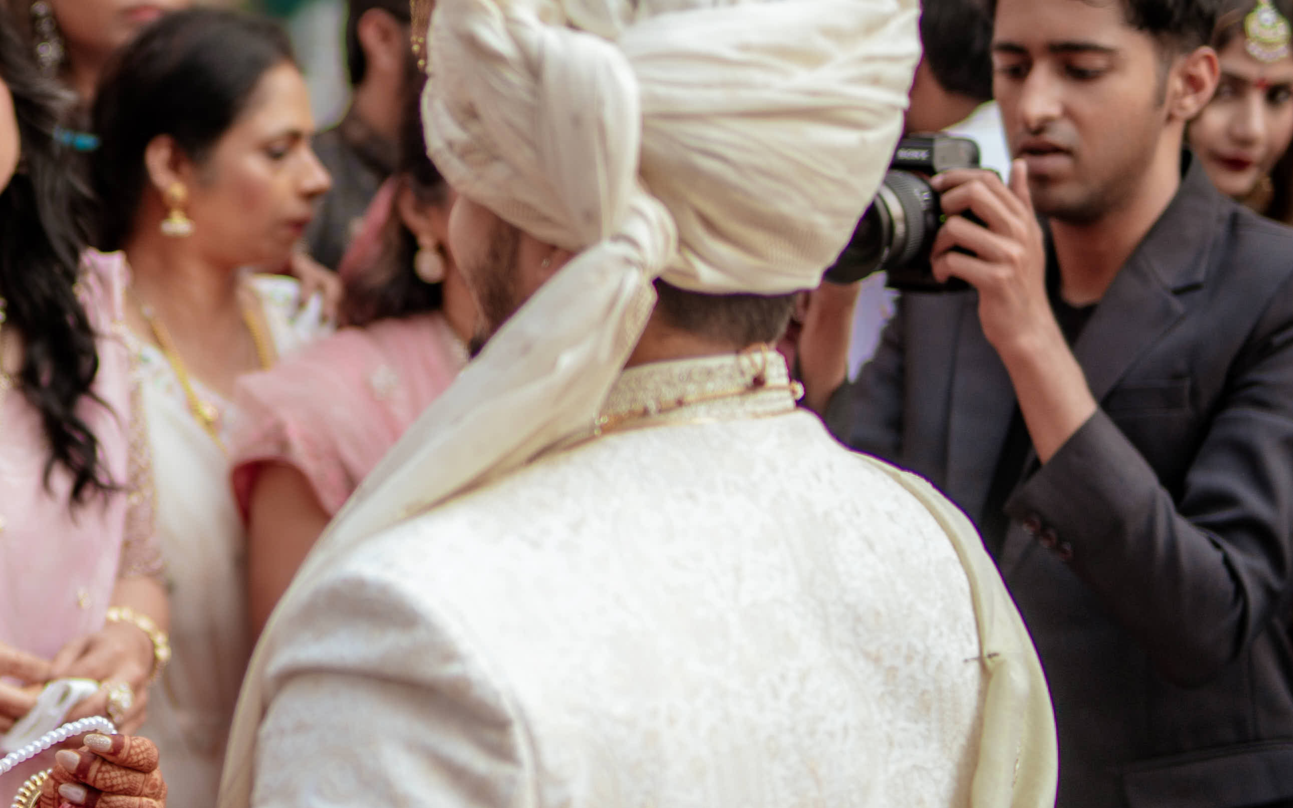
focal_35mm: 97
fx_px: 3418
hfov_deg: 20.6
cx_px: -61
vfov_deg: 13.5
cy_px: 421
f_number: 1.4
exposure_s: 1/320
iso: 64
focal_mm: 35
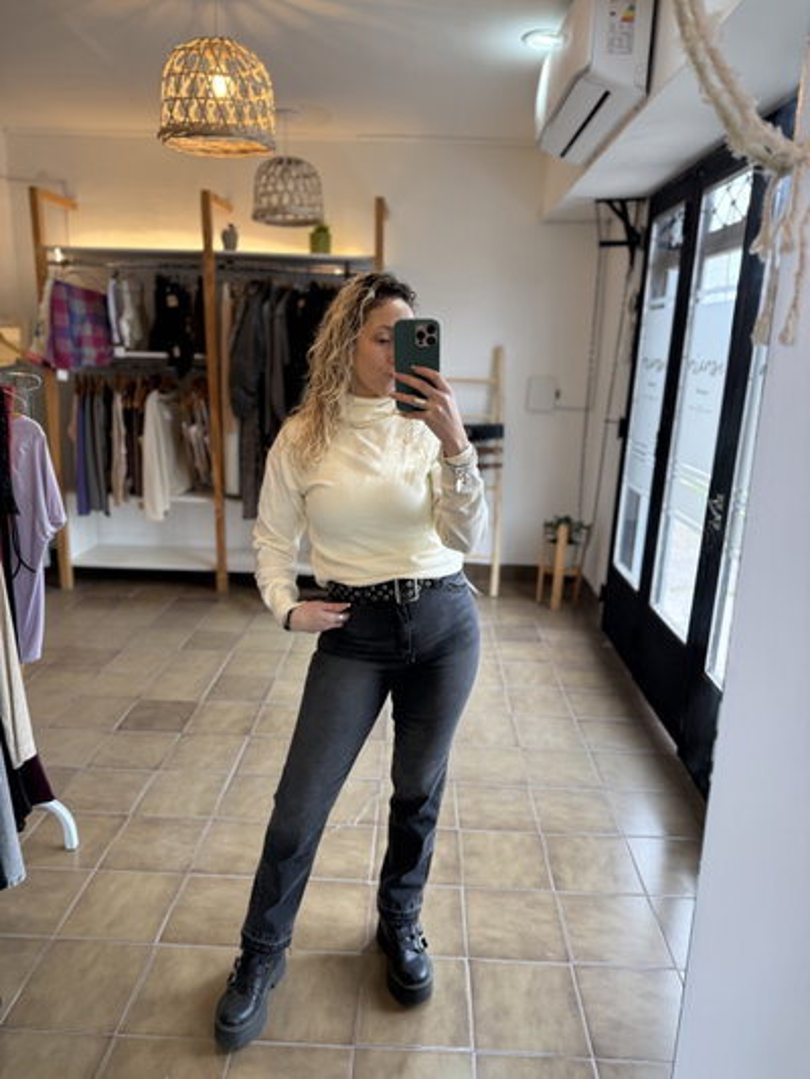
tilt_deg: -13.8
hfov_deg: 56.8
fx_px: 748
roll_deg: -3.2
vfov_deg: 71.6
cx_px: 405
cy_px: 540
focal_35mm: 24
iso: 100
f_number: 1.78
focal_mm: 6.76
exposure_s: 1/100
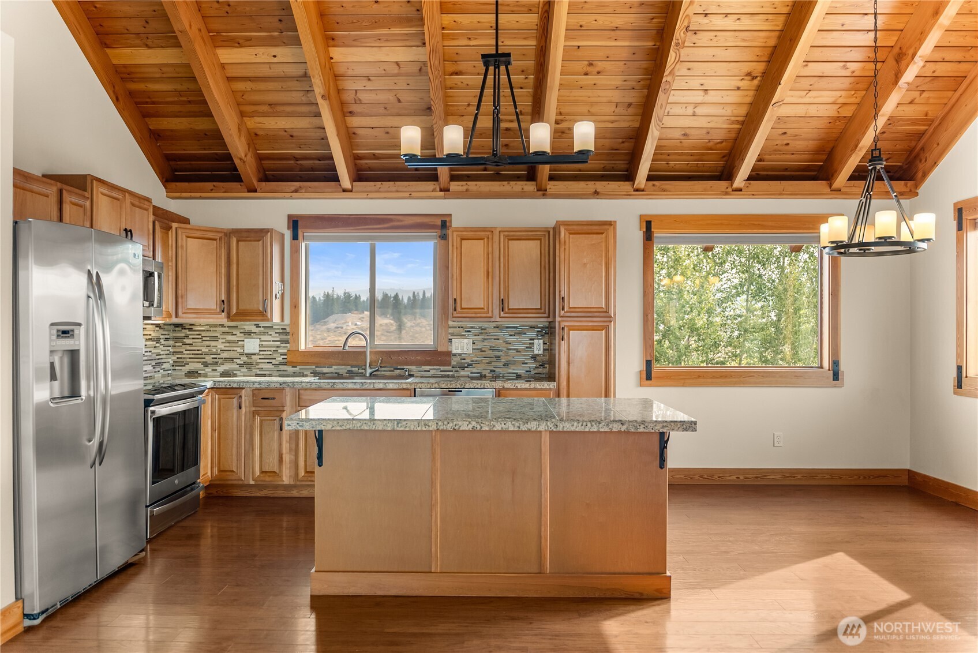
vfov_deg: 53.2
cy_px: 326
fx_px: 652
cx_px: 489
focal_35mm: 24
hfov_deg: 73.7
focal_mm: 24
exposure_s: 1/125
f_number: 2.8
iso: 400
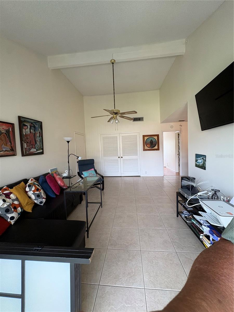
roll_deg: +2.1
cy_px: 156
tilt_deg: -2.2
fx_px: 126
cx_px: 117
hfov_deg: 85.7
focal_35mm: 14
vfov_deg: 102.1
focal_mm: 2.22
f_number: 2.2
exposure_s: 1/60
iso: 125
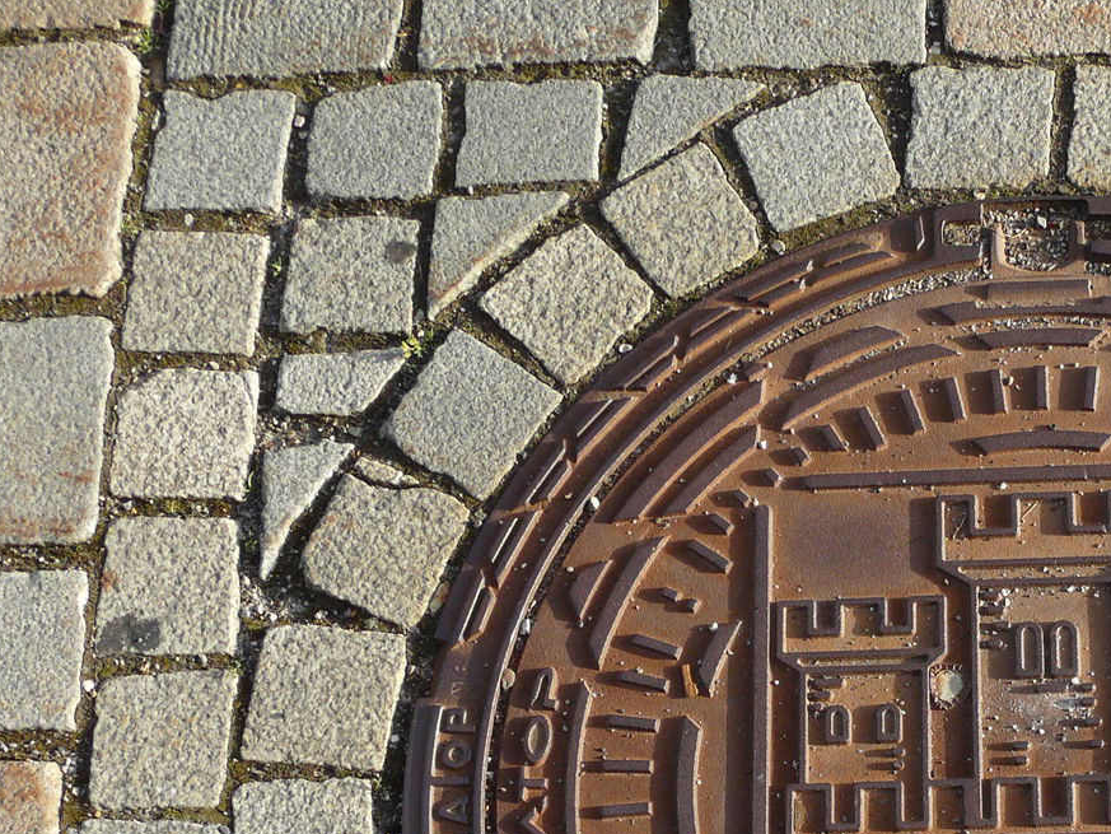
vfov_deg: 18.5
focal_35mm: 77
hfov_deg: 24.5
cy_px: 882
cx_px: 1033
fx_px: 2472
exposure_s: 1/160
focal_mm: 7.4
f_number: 4
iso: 100
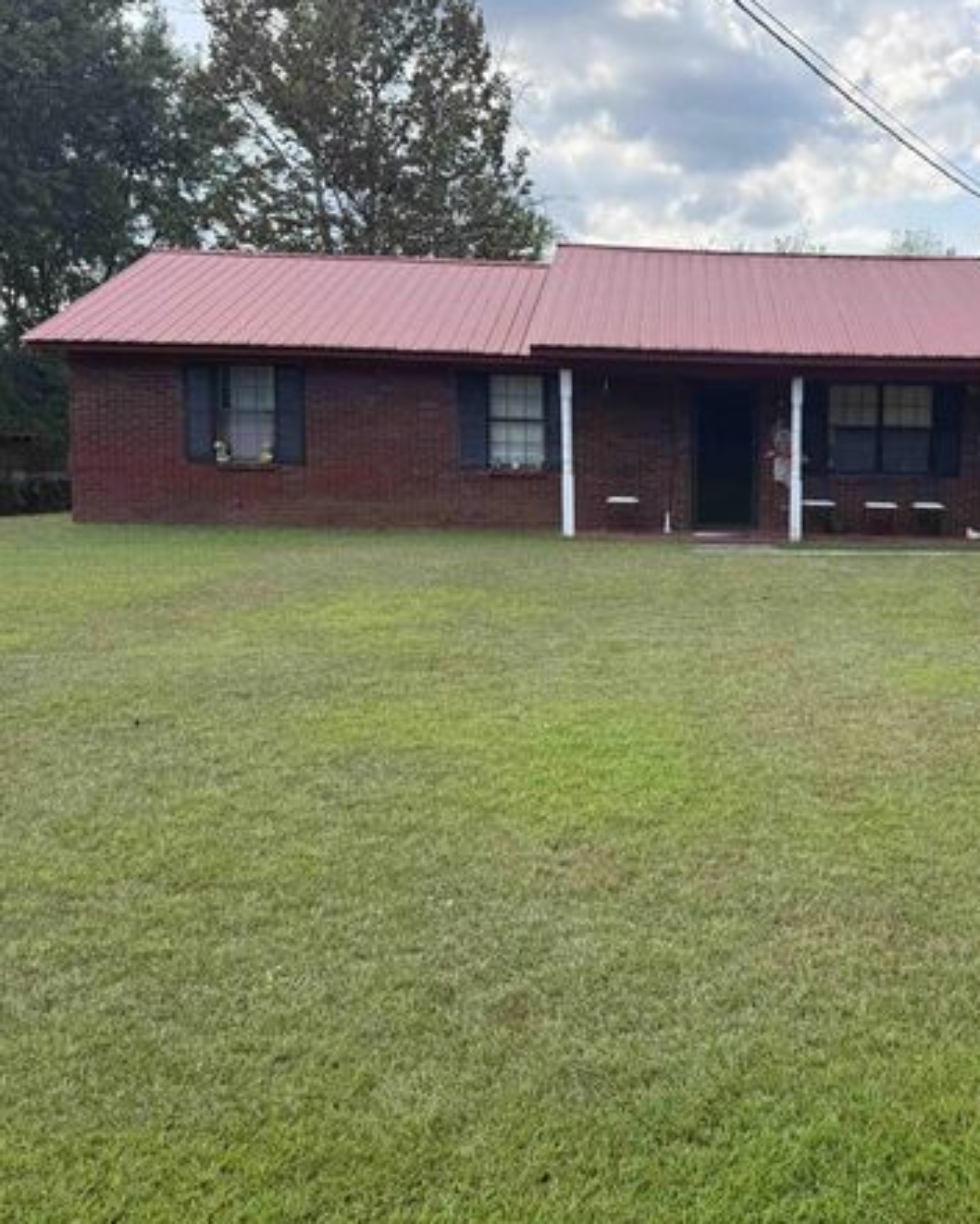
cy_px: 566
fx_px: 1232
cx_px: 794
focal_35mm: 34
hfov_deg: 41.4
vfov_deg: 52.8
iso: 100
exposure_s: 1/1618
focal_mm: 6.76
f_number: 1.78
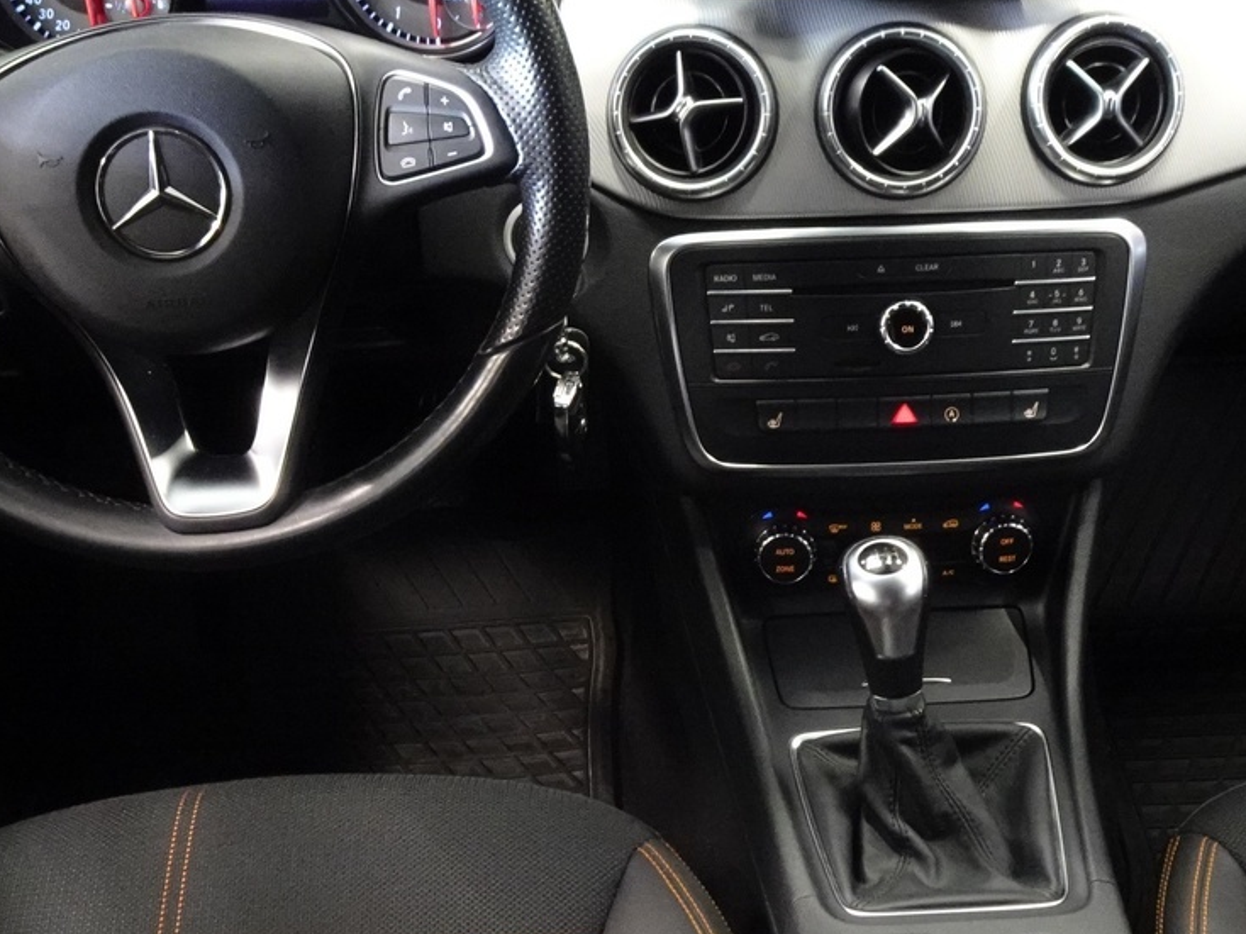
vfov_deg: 30.8
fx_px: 1691
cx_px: 739
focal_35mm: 47
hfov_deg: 40.3
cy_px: 556
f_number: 3.5
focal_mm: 4.25
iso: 800
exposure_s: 1/8
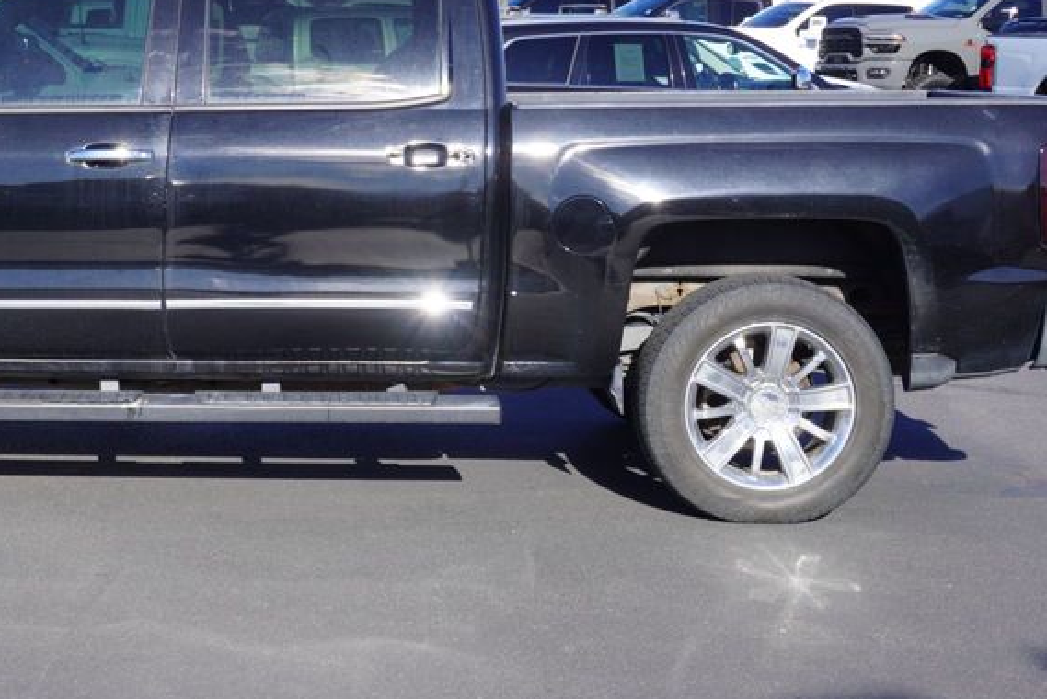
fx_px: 2121
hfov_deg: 27.3
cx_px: 254
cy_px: 281
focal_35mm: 73
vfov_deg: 18.7
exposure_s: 1/125
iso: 100
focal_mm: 27
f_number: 9
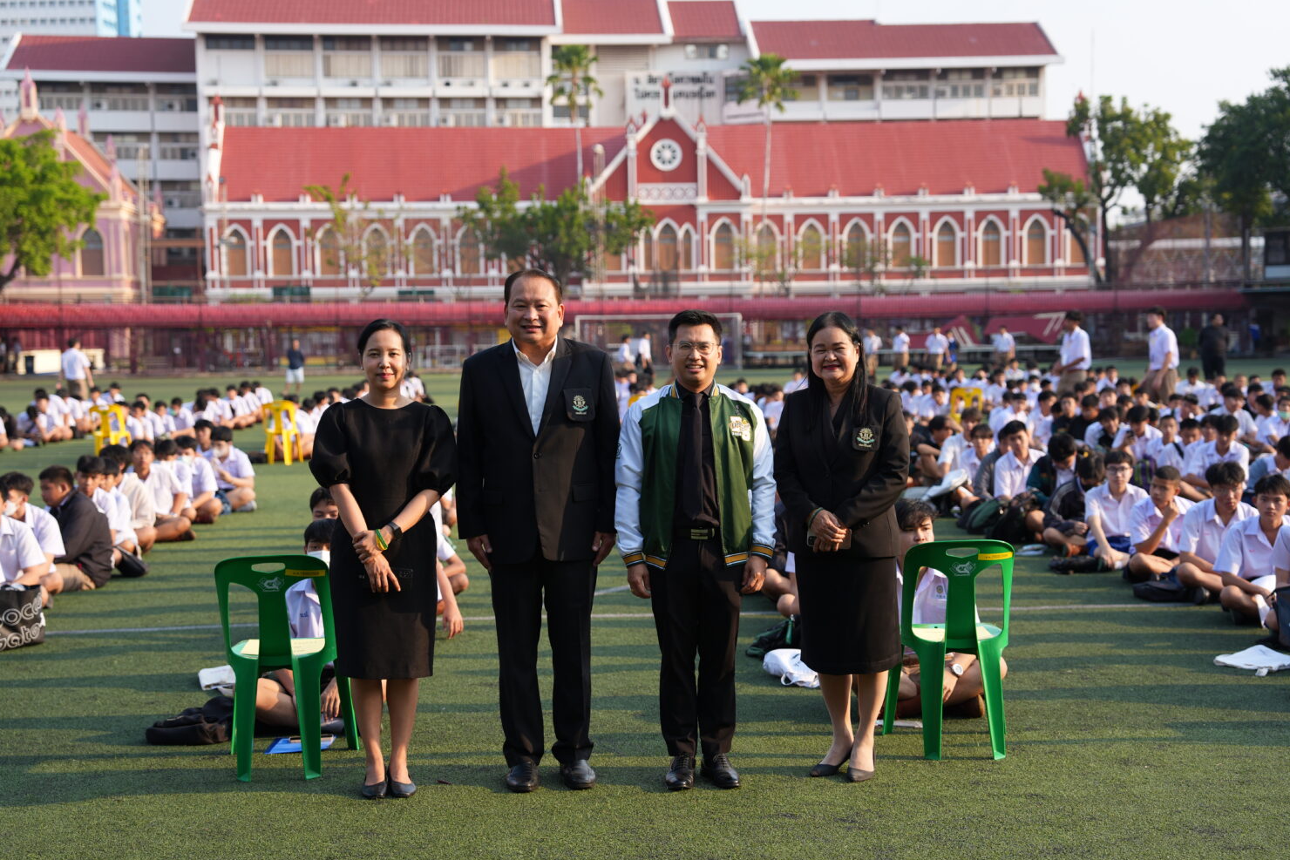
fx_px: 1971
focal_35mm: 55
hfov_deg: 36.2
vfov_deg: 24.6
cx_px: 642
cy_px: 445
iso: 100
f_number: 2.8
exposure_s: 1/500
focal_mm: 53
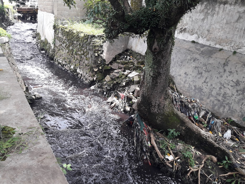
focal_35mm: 28
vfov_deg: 49.8
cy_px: 92
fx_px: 198
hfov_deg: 63.4
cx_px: 122
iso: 40
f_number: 1.9
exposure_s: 1/181
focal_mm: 3.7
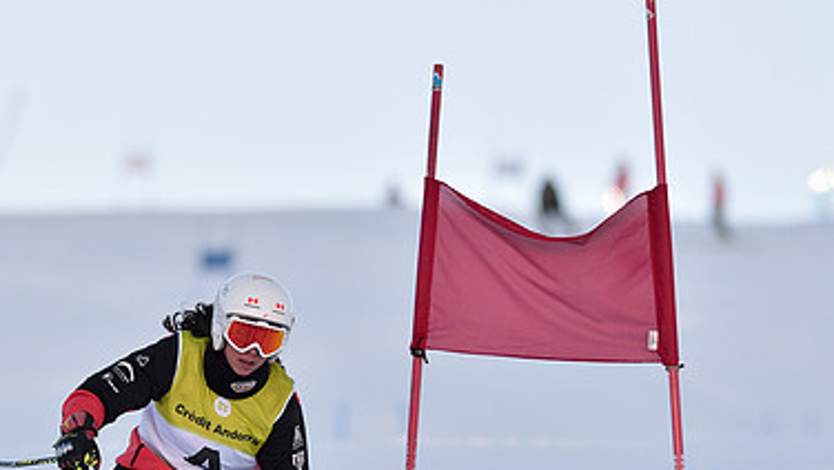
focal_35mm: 484
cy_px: 384
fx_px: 10709
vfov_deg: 2.5
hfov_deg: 4.5
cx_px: 279
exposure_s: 1/1250
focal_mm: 300
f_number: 4.5
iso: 100
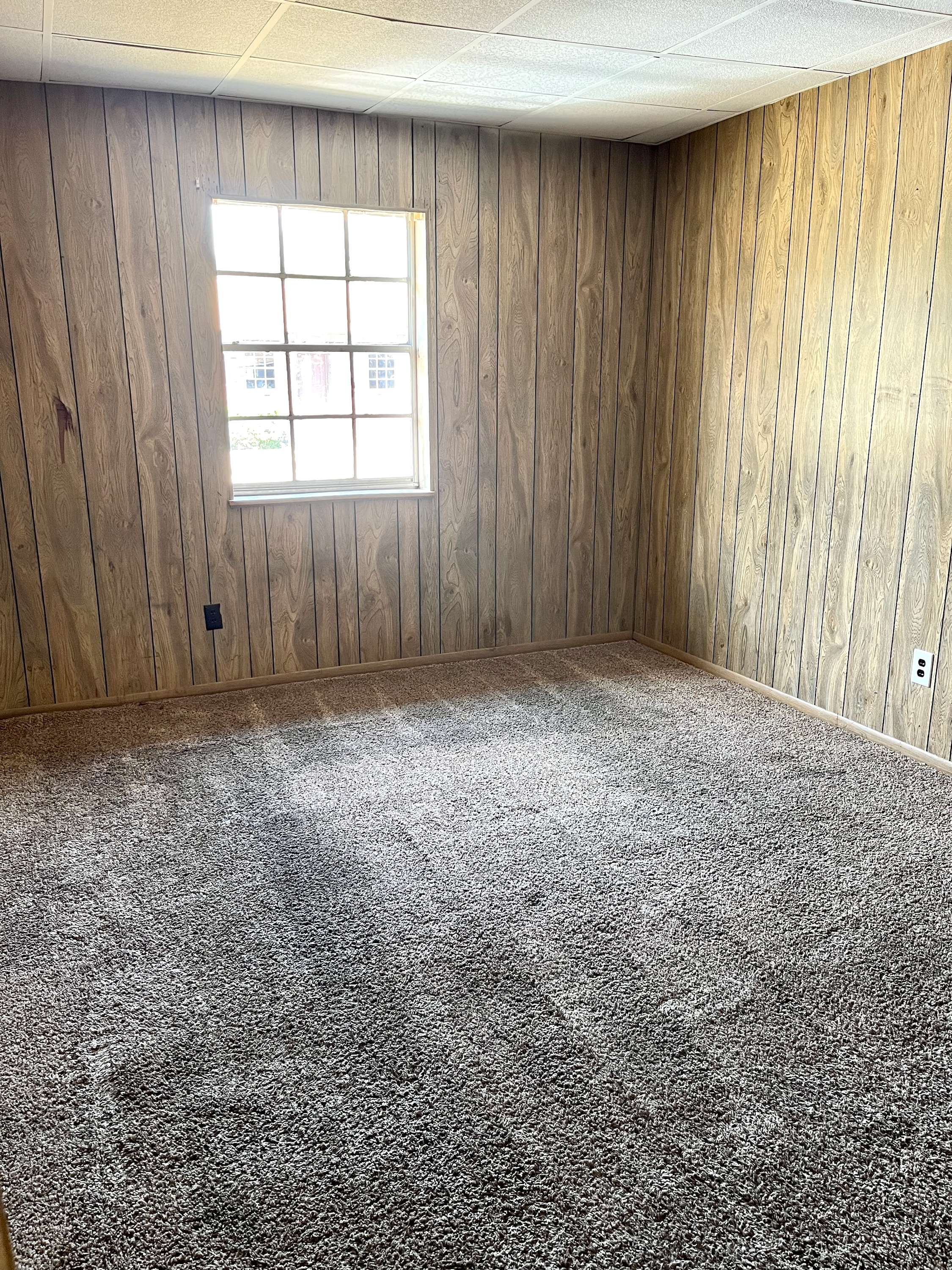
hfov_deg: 53.1
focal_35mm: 26
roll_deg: -1.0
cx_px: 476
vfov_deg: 67.3
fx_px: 953
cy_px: 635
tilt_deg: -13.9
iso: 160
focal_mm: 5.1
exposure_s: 1/60
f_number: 1.6
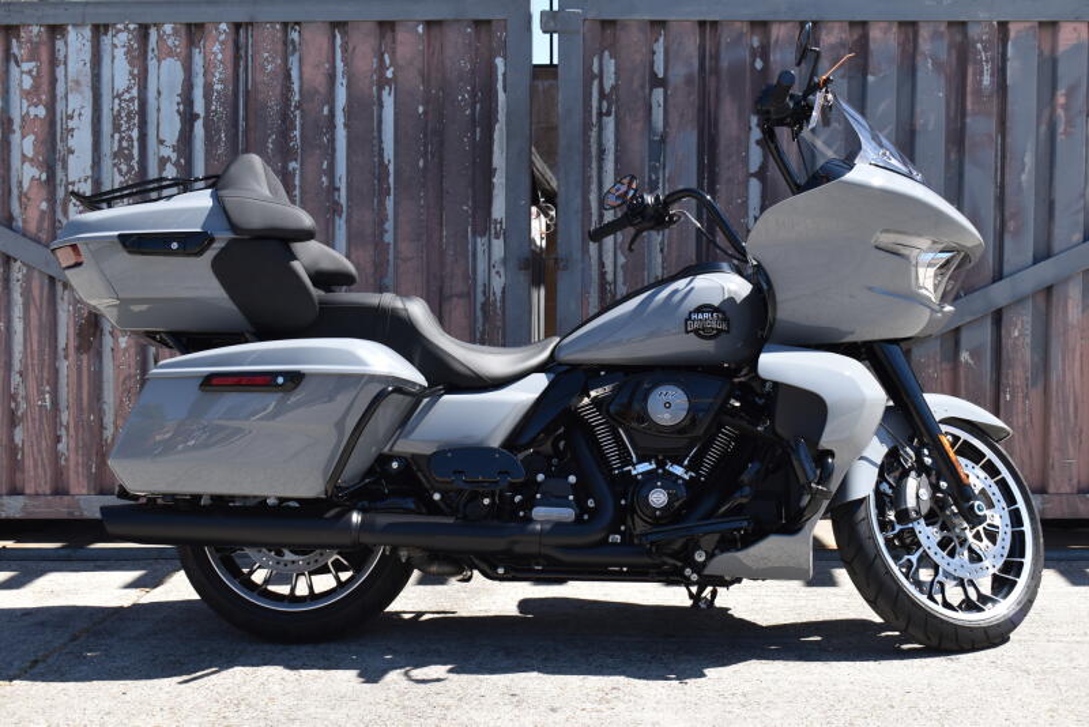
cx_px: 544
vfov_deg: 25.1
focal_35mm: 54
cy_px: 364
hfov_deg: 36.9
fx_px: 1634
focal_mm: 36
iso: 140
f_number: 8
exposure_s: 1/250
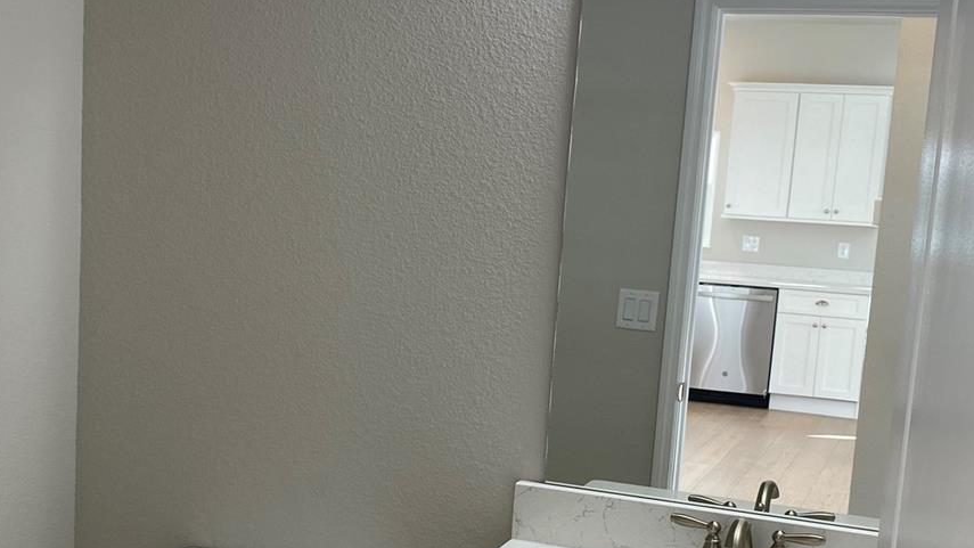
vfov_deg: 22.5
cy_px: 385
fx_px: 1369
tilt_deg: -9.1
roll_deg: -3.0
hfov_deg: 39.0
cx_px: 393
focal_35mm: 53
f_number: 1.8
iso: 50
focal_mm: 4.25
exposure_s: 1/120
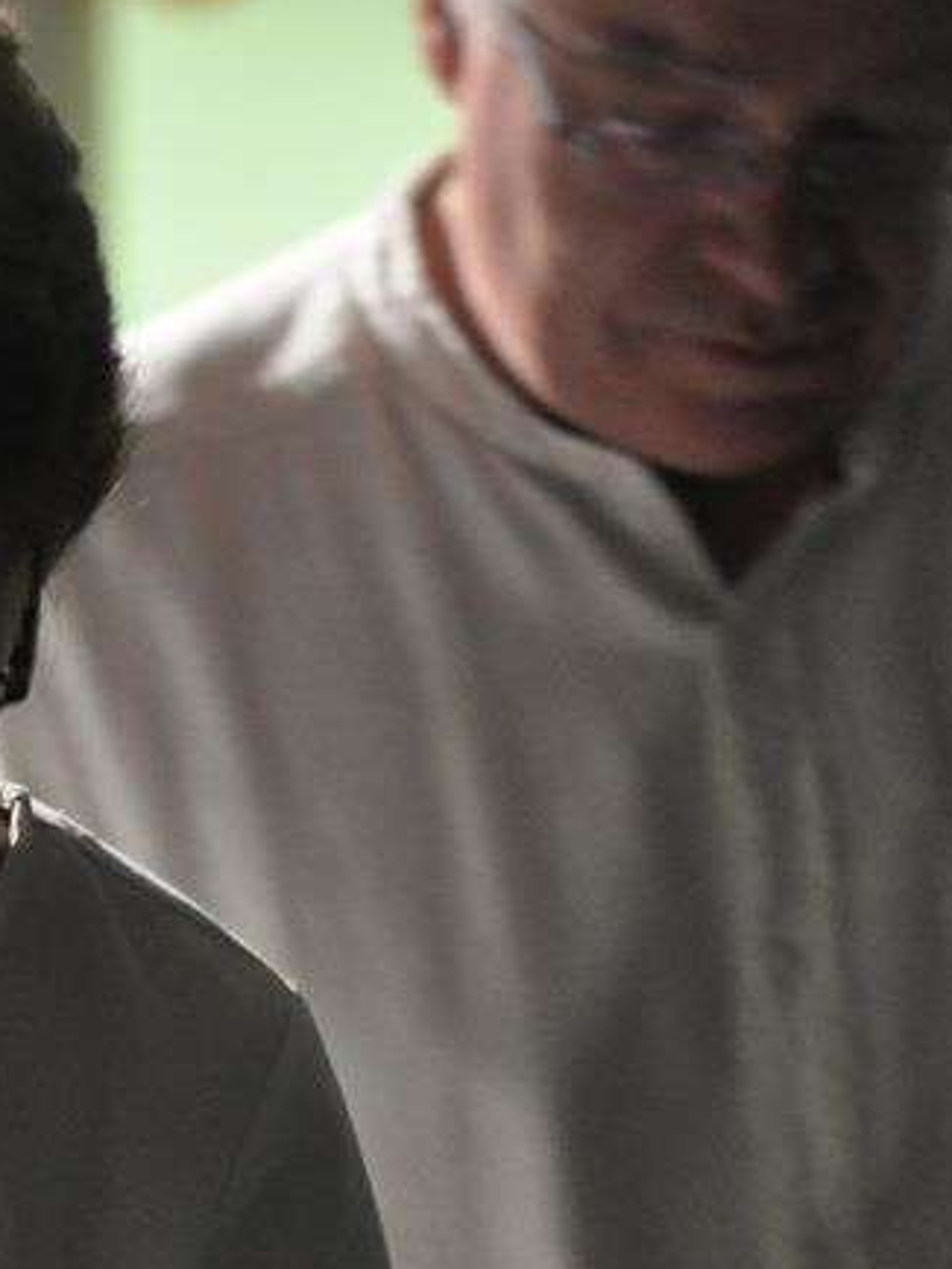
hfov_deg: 6.9
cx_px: -436
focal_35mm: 213
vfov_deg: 9.3
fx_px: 7807
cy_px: 668
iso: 1600
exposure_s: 1/30
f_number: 2.8
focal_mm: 50
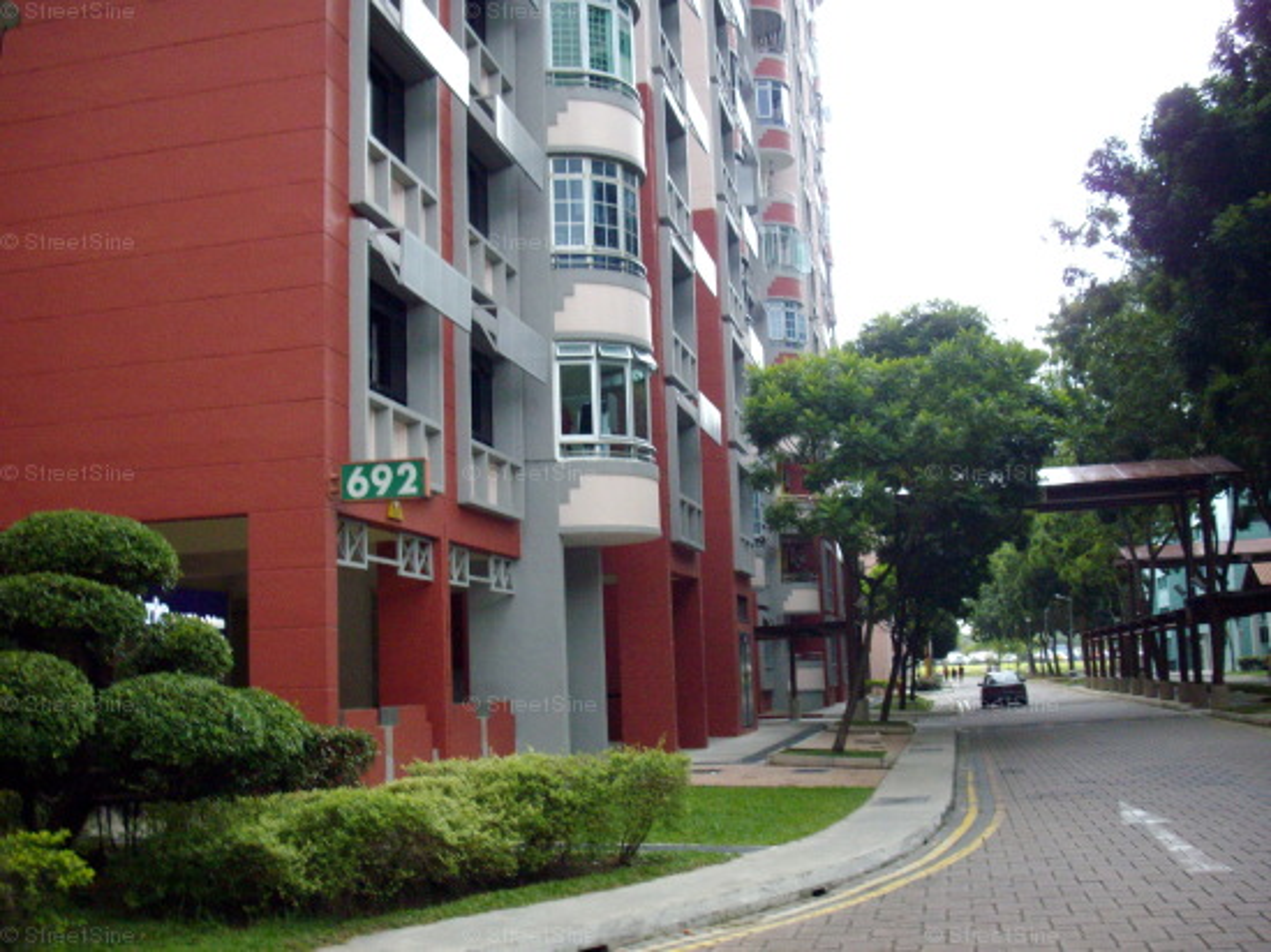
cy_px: 476
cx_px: 636
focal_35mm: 37
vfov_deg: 38.6
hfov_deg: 50.2
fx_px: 1358
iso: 325
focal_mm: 6.2
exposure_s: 1/50
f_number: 2.8
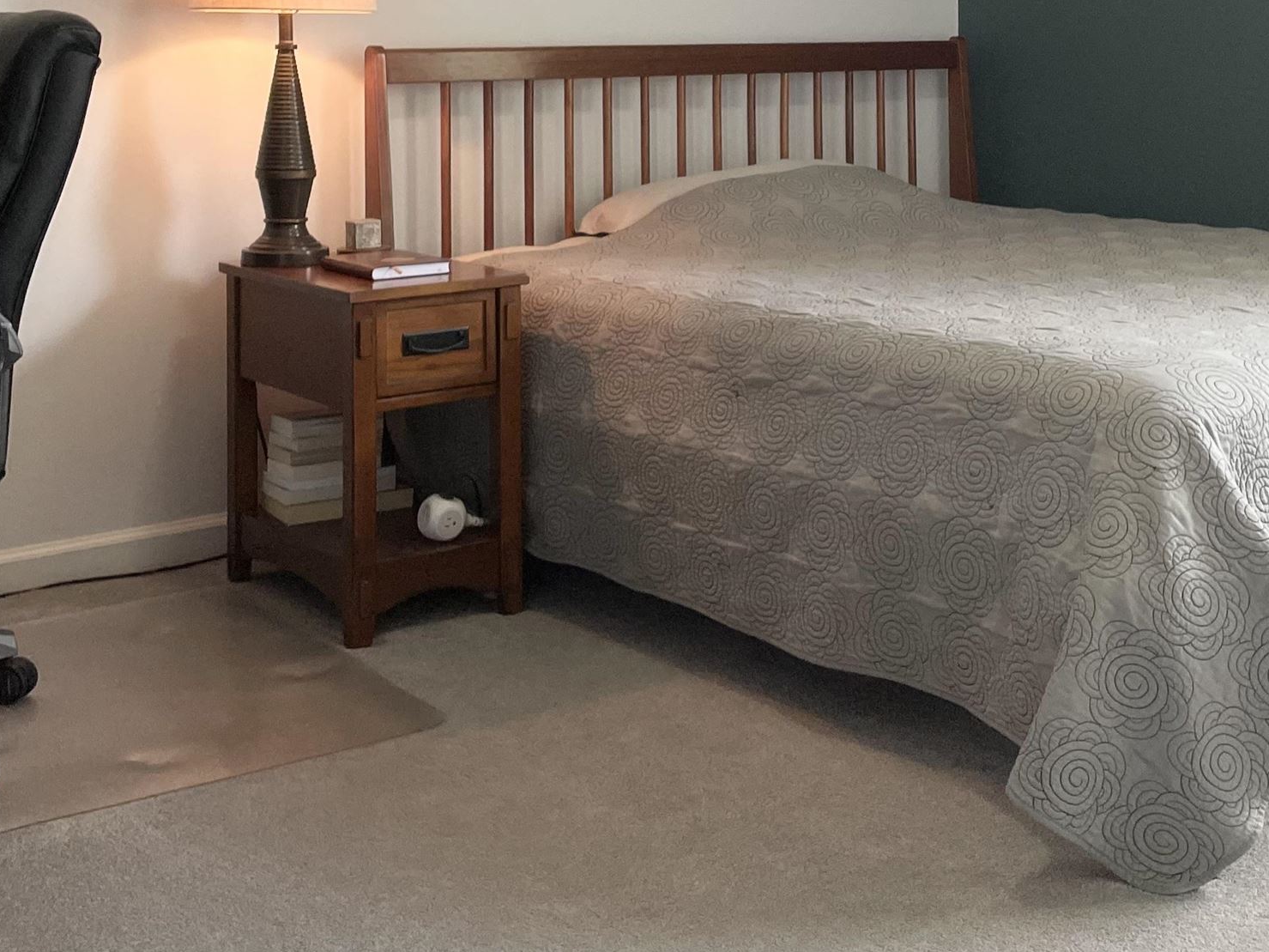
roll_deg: +0.2
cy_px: 27
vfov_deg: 25.8
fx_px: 1979
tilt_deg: +0.3
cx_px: 818
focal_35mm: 54
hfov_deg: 35.3
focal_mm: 4.2
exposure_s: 1/120
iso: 50
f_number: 1.6
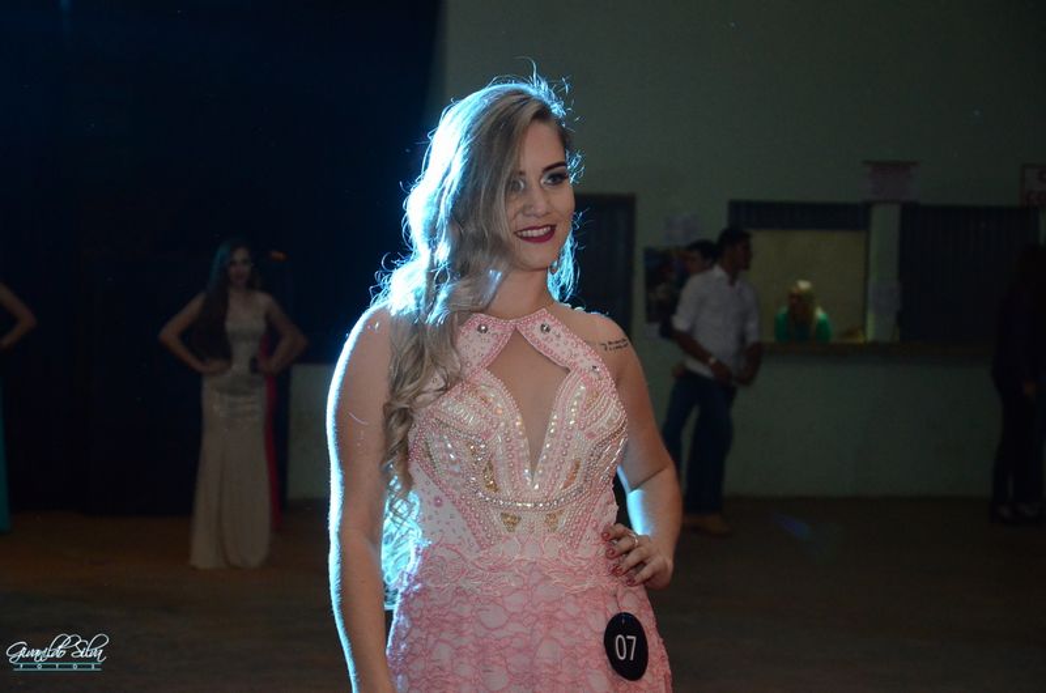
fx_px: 2871
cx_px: 523
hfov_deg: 20.7
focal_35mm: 99
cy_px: 346
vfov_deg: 13.8
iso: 3200
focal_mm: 66
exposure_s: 1/50
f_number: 5.3
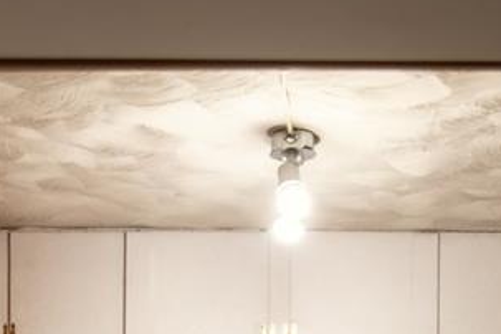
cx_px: 285
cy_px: 484
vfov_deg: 17.5
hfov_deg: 28.4
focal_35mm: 71
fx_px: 988
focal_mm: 28
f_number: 2.8
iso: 400
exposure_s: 1/200
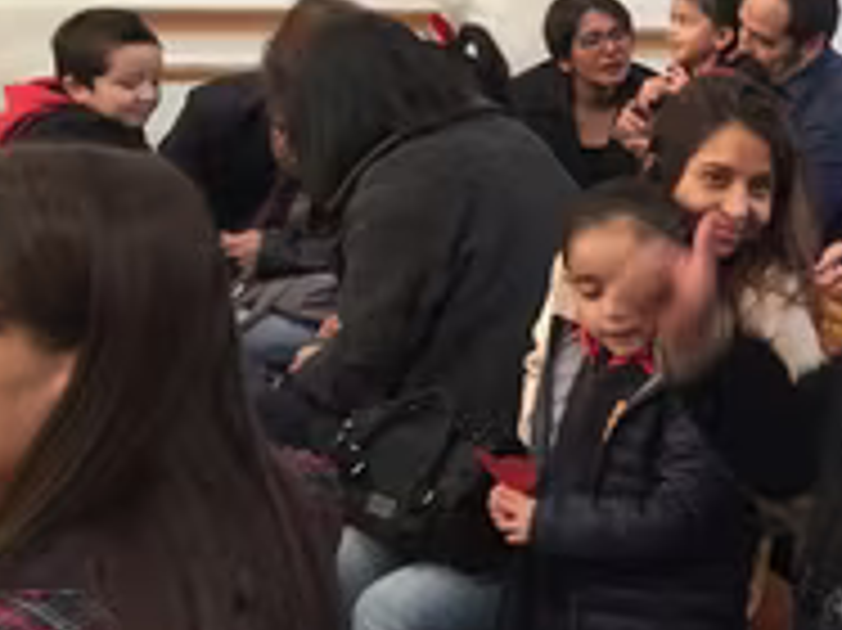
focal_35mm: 62
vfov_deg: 23.4
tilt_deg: -10.8
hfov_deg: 29.2
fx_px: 1507
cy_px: 148
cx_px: 842
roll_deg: -2.8
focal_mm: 4.15
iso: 160
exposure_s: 1/8
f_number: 2.2
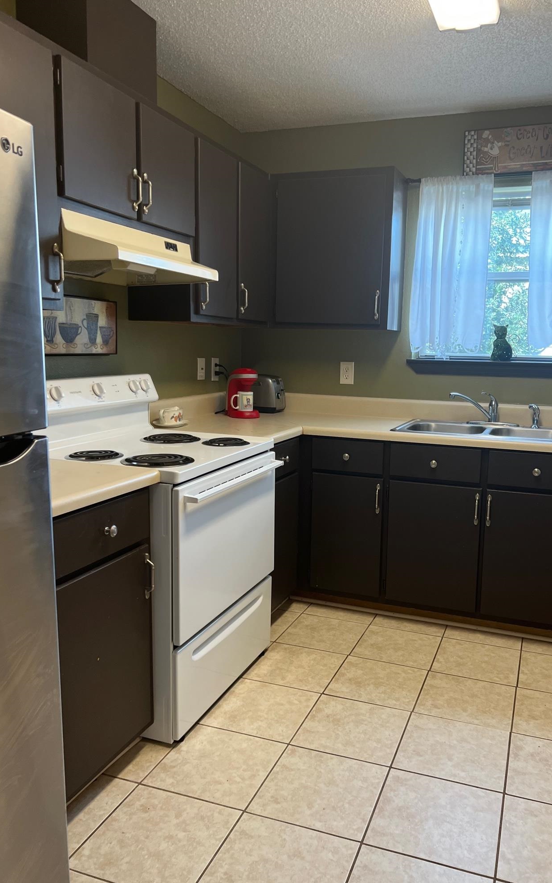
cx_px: 319
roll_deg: -0.9
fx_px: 674
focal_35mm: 28
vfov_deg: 66.5
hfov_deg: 44.4
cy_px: 442
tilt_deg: -8.9
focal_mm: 5.7
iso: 125
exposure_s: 1/120
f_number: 1.5
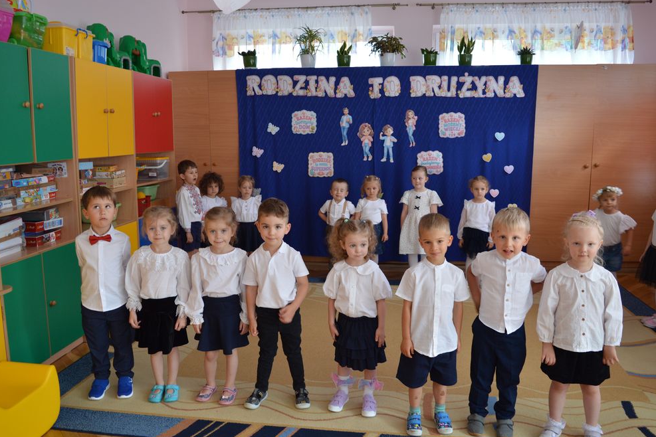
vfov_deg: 46.4
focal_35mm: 28
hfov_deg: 65.5
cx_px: 326
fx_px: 510
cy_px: 223
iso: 400
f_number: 5
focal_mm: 18
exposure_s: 1/30
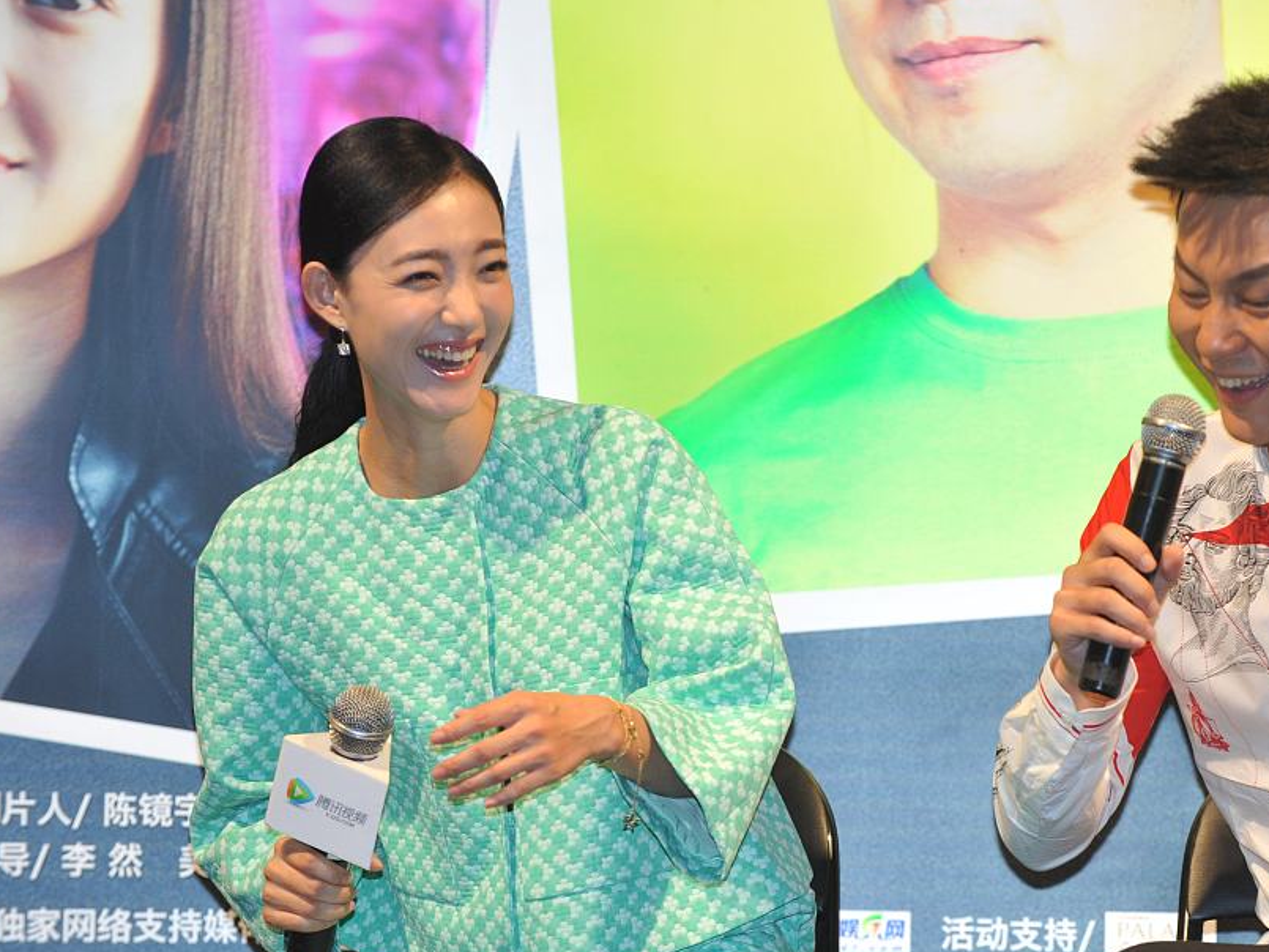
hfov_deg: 7.3
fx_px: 9973
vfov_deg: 5.5
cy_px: 564
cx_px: 876
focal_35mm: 272
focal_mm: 190
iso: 1000
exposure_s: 1/250
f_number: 4
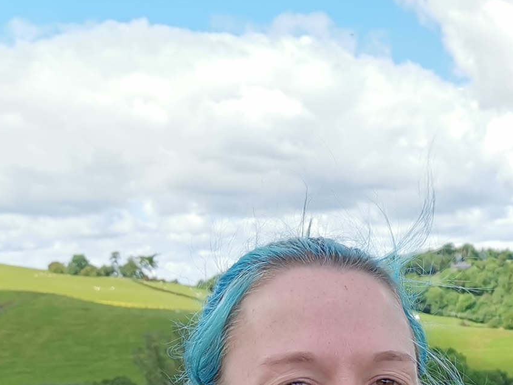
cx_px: 579
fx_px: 1186
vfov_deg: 17.3
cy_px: 500
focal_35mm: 80
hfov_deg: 22.8
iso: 50
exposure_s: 1/730
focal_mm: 5.58
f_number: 1.8
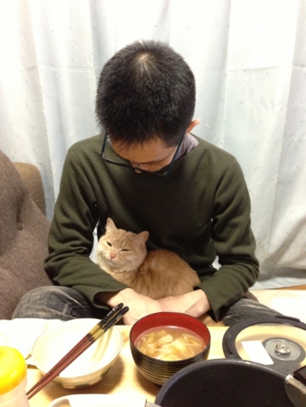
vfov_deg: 55.3
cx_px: 153
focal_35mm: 33
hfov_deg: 43.0
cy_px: 204
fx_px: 389
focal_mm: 4.13
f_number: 2.4
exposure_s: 1/17
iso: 400
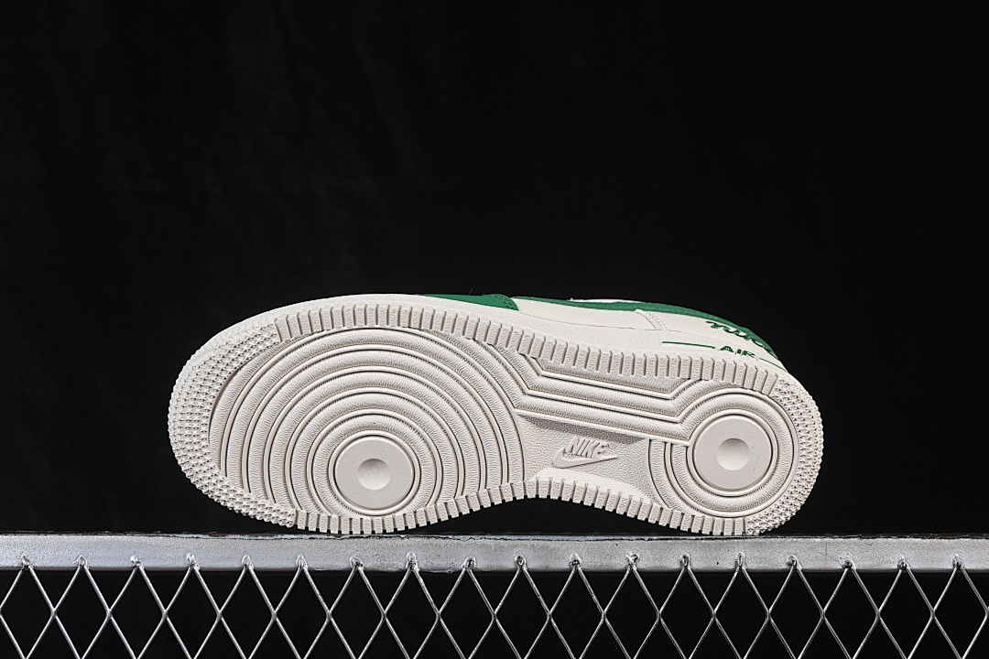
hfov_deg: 27.0
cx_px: 494
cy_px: 330
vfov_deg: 18.2
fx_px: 2060
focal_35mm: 75
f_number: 8
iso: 160
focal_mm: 50
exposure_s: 1/80
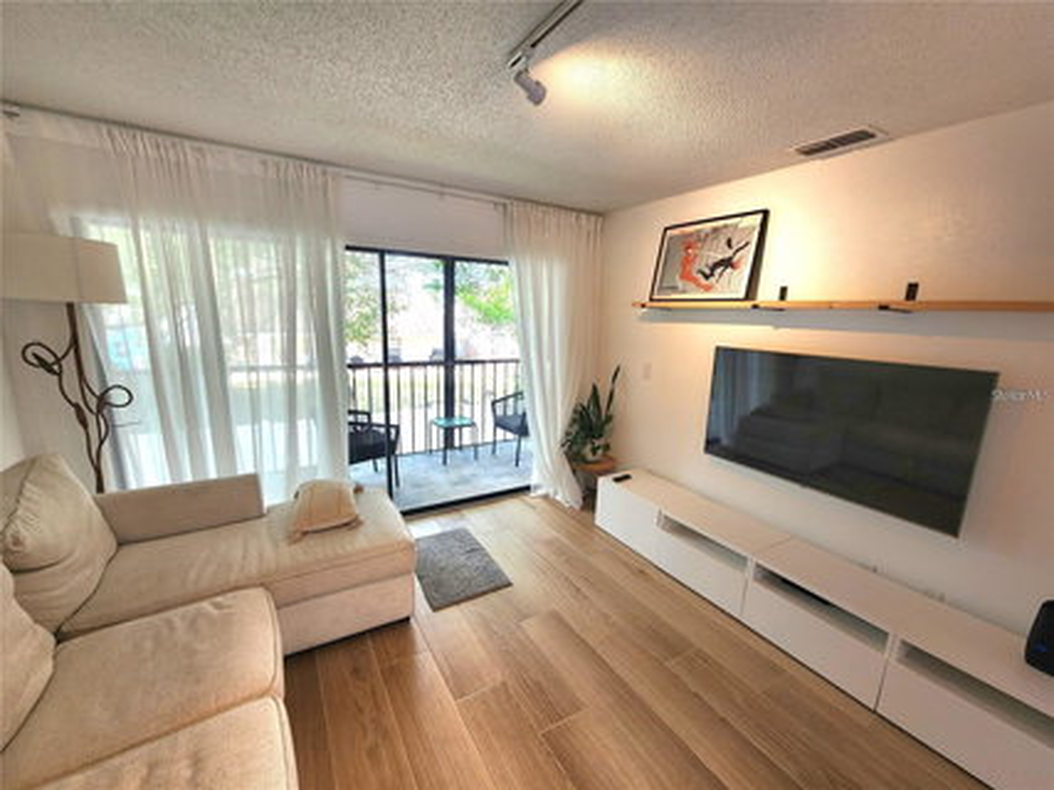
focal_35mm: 13
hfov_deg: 106.2
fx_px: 396
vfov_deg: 89.9
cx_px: 527
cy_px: 395
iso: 100
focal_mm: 2.2
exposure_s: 1/60.2
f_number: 2.2
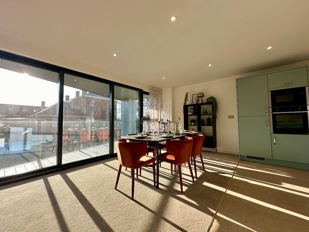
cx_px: 154
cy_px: 116
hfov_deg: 102.1
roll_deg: +1.0
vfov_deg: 85.7
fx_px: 125
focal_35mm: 14
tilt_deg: +3.3
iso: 40
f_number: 2.2
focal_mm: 2.22
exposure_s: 1/239
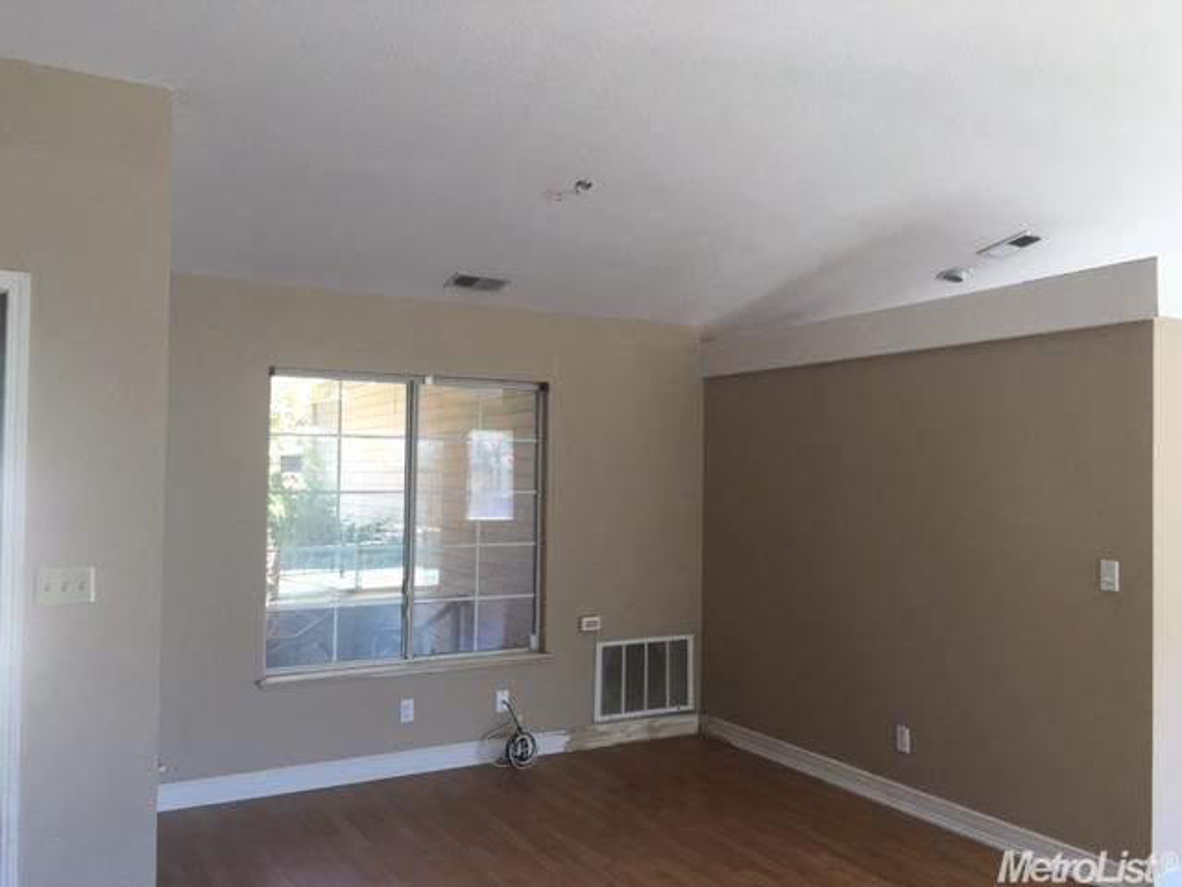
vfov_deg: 48.2
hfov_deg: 61.7
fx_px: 990
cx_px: 591
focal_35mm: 29
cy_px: 444
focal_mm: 4.15
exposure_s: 1/40
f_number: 2.2
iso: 32
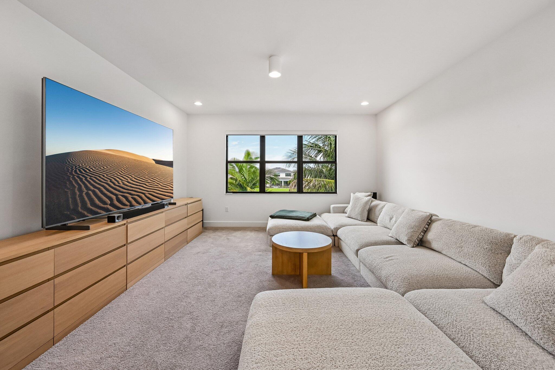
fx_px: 216
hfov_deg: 104.3
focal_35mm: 14
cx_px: 278
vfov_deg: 81.2
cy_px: 185
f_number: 8
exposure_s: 1/640
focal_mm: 14
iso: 2500
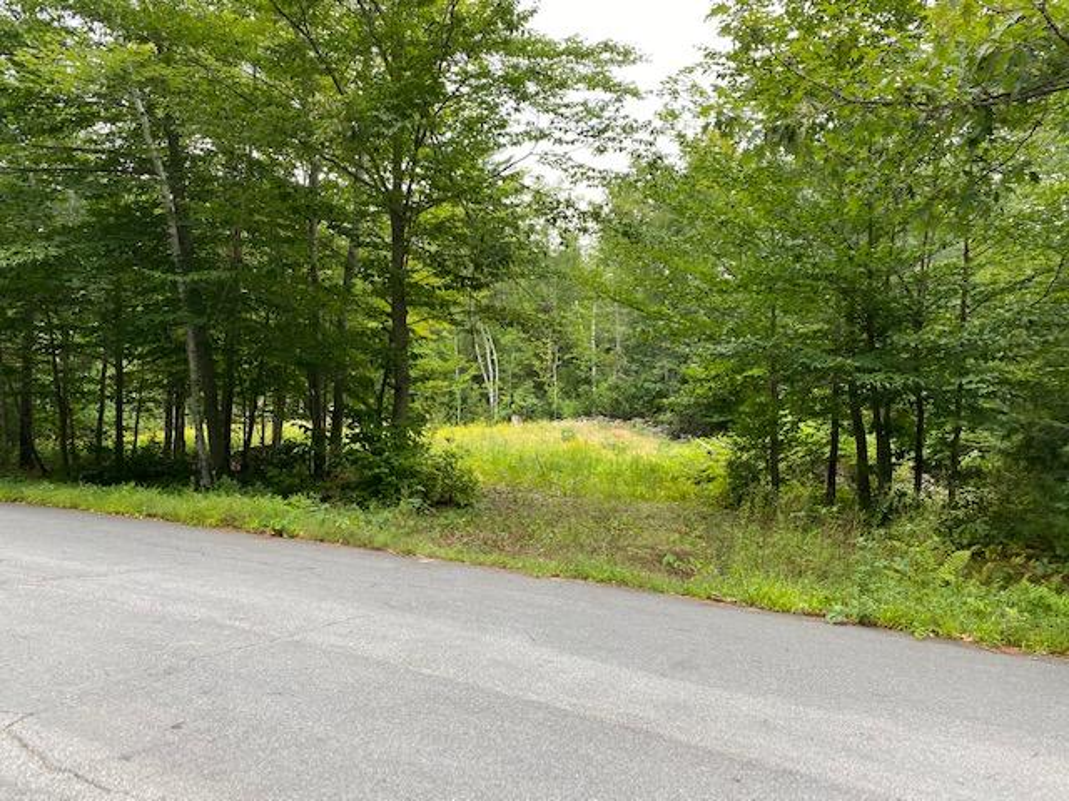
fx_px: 803
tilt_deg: +2.4
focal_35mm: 26
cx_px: 534
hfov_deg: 67.3
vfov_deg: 53.1
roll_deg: -3.1
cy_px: 400
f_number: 1.8
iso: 32
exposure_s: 1/122
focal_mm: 4.25
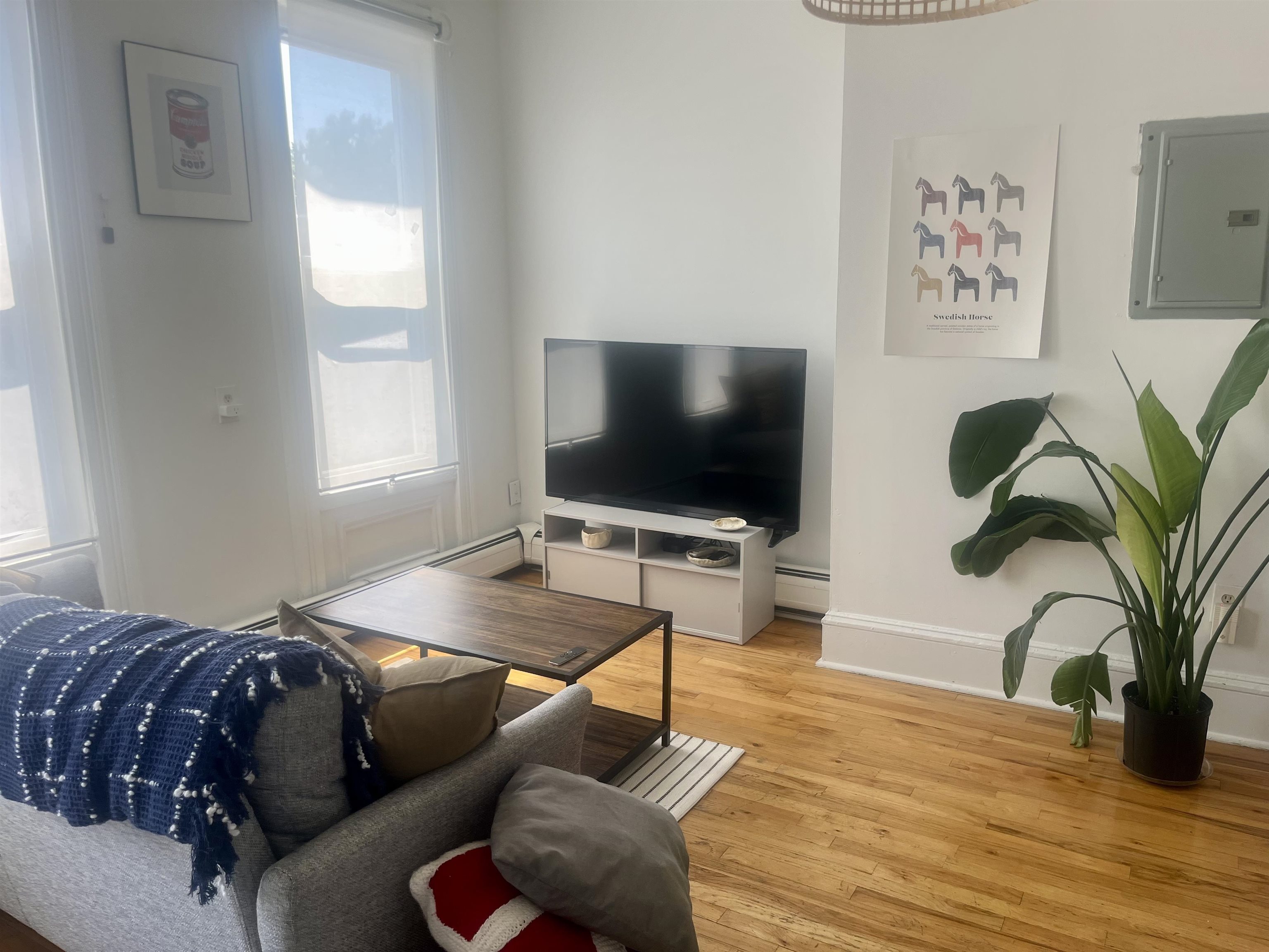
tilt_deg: -10.4
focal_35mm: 26
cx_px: 634
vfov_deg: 53.1
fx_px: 953
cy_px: 476
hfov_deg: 67.3
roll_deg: +0.8
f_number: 1.6
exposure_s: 1/170
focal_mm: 5.1
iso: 40
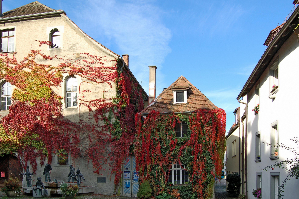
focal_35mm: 32
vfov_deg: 41.1
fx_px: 266
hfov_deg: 58.7
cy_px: 99
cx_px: 142
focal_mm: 20
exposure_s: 1/200
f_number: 7.1
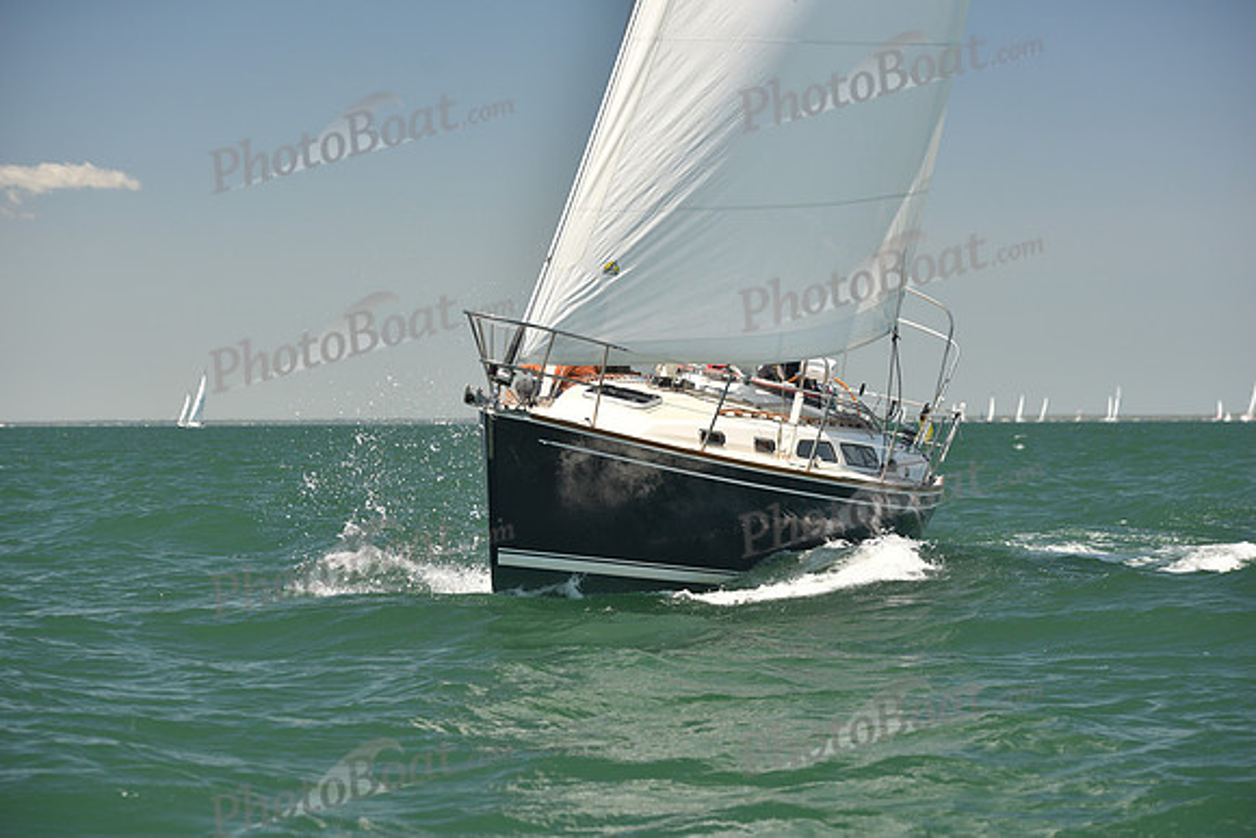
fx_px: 3490
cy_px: 419
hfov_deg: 20.4
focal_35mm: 100
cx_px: 628
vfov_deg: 13.7
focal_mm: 100
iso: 250
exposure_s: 1/800
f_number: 4.5
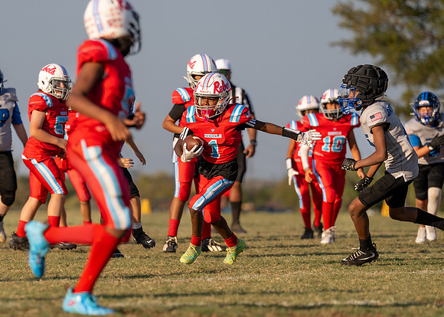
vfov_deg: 4.5
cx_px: 138
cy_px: 207
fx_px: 4054
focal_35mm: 322
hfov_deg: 6.3
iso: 125
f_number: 3.2
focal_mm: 200
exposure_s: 1/2500
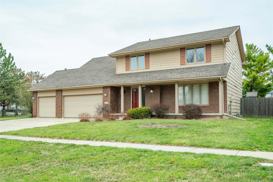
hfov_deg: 62.0
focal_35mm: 30
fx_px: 227
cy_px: 91
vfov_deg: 43.5
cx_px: 136
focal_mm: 30
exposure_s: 1/160
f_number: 9
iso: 400
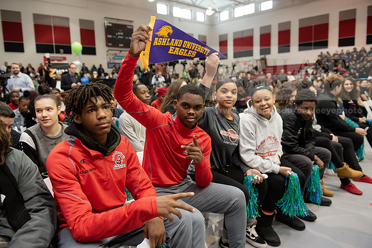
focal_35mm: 26
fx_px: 269
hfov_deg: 69.4
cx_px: 186
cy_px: 124
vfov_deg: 49.6
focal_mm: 26
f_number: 3.5
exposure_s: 1/160
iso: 1600
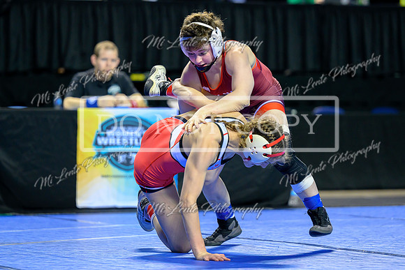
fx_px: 2070
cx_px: 222
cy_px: 114
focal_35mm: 184
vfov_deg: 7.5
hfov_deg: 11.2
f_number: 2.8
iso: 2000
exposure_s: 1/800
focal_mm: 145
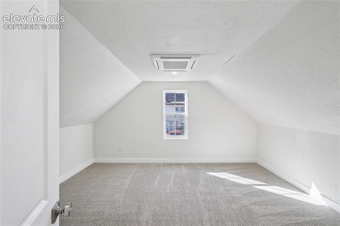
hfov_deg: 100.4
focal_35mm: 15
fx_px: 142
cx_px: 170
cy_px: 113
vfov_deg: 77.3
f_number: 8
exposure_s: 1/20
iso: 800
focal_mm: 10
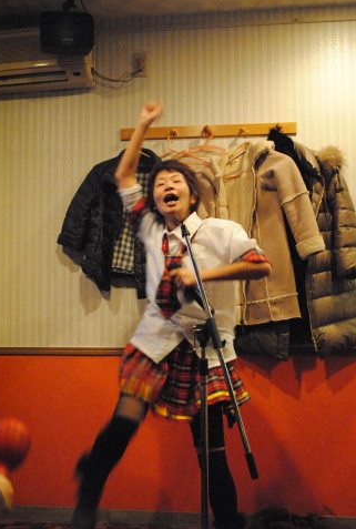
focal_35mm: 44
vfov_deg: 44.4
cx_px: 171
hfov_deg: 30.7
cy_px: 275
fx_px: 648
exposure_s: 1/30
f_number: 4.5
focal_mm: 28
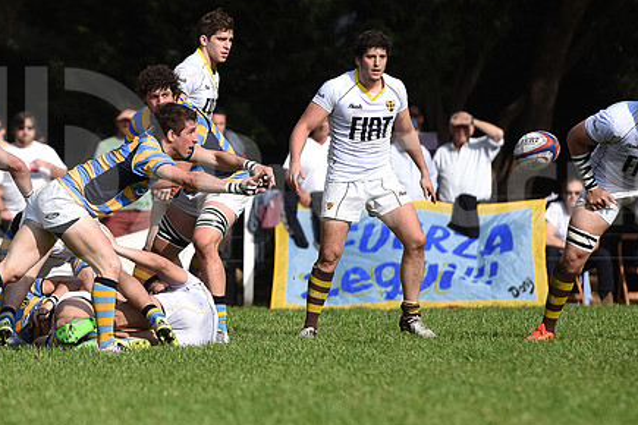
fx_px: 7088
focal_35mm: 400
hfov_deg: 5.2
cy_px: 177
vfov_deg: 3.4
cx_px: 315
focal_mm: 200
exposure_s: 1/4000
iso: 250
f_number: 3.5
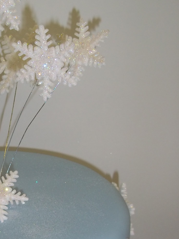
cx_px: -6
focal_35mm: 78
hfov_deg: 18.4
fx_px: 538
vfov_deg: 24.8
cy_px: 169
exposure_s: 1/60
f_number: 3.1
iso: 80
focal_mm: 6.5
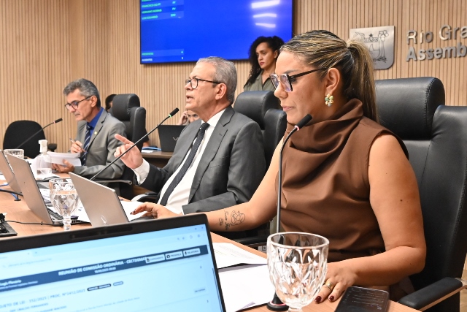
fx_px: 467
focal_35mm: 36
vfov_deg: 36.9
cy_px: 156
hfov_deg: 53.1
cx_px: 234
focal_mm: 24
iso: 6400
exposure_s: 1/200
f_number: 6.3
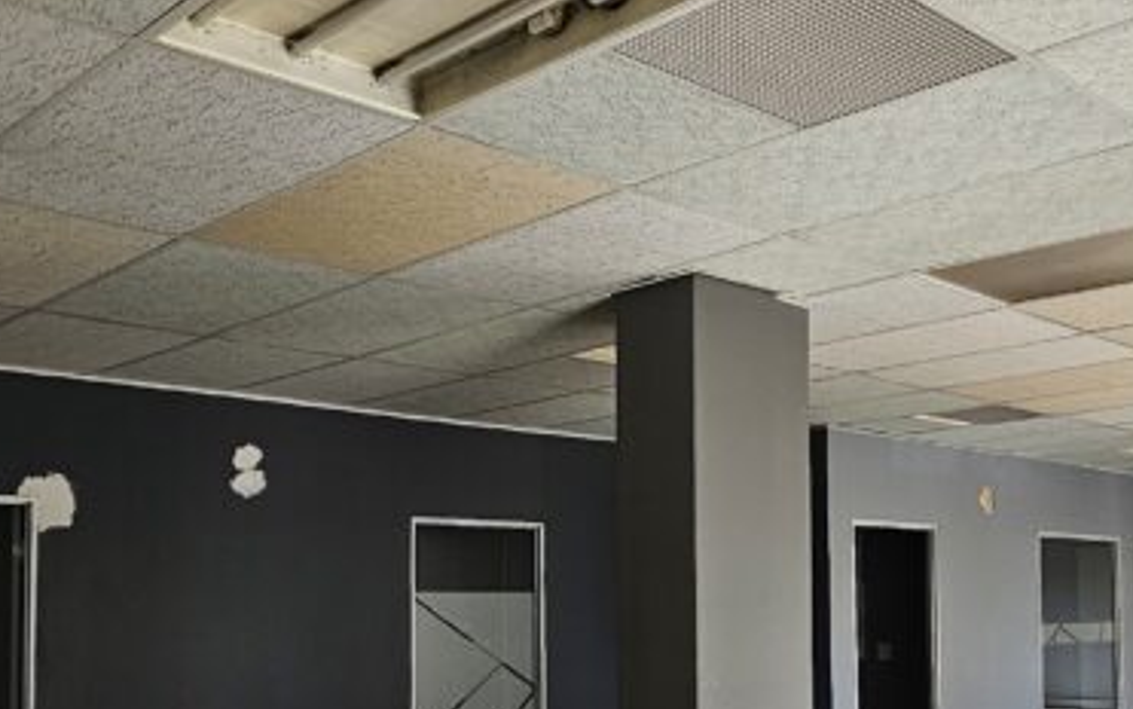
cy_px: 535
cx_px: 831
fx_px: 1174
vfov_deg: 32.9
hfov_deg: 49.7
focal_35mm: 38
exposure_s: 1/100
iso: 125
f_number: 2.2
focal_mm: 2.2
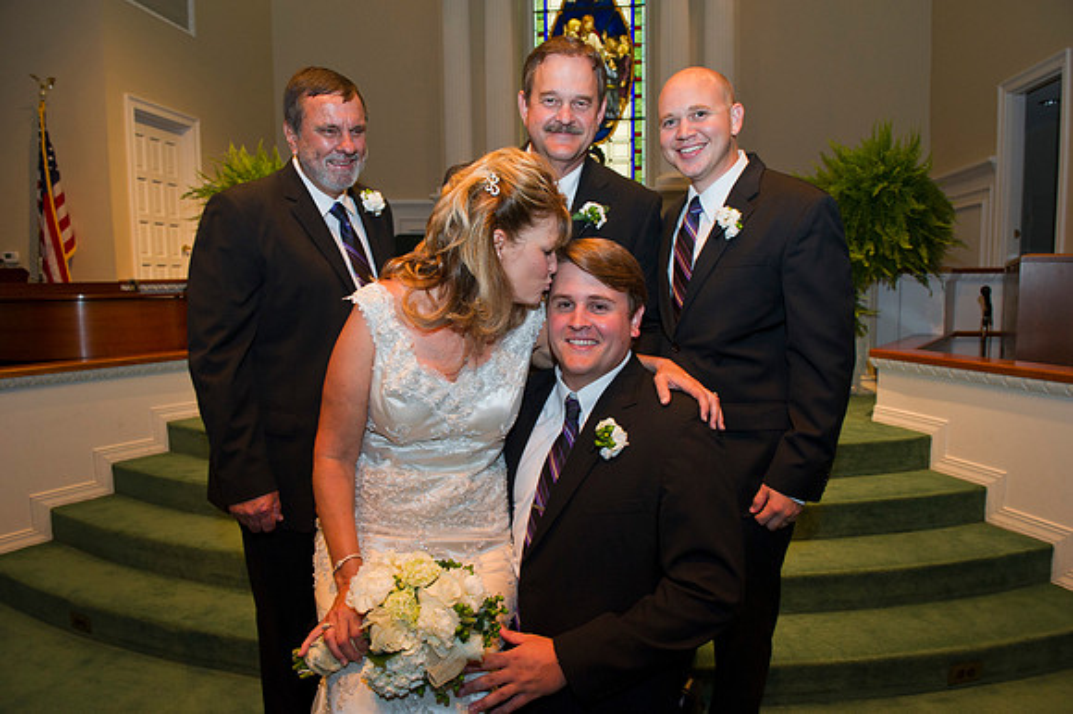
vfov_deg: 53.1
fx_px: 715
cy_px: 357
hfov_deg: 73.8
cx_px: 536
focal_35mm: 24
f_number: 5
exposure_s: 1/50
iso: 1600
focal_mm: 24
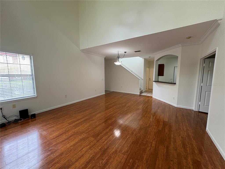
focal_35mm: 14
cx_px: 112
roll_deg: -0.2
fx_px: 91
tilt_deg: -5.9
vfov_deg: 85.7
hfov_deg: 102.1
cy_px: 84
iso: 125
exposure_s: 1/60
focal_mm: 2.22
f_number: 2.2
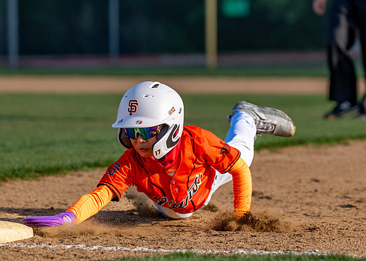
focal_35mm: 302
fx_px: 3139
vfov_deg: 4.8
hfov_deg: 6.7
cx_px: 199
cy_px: 119
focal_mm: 132
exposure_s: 1/3200
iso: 160
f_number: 2.8
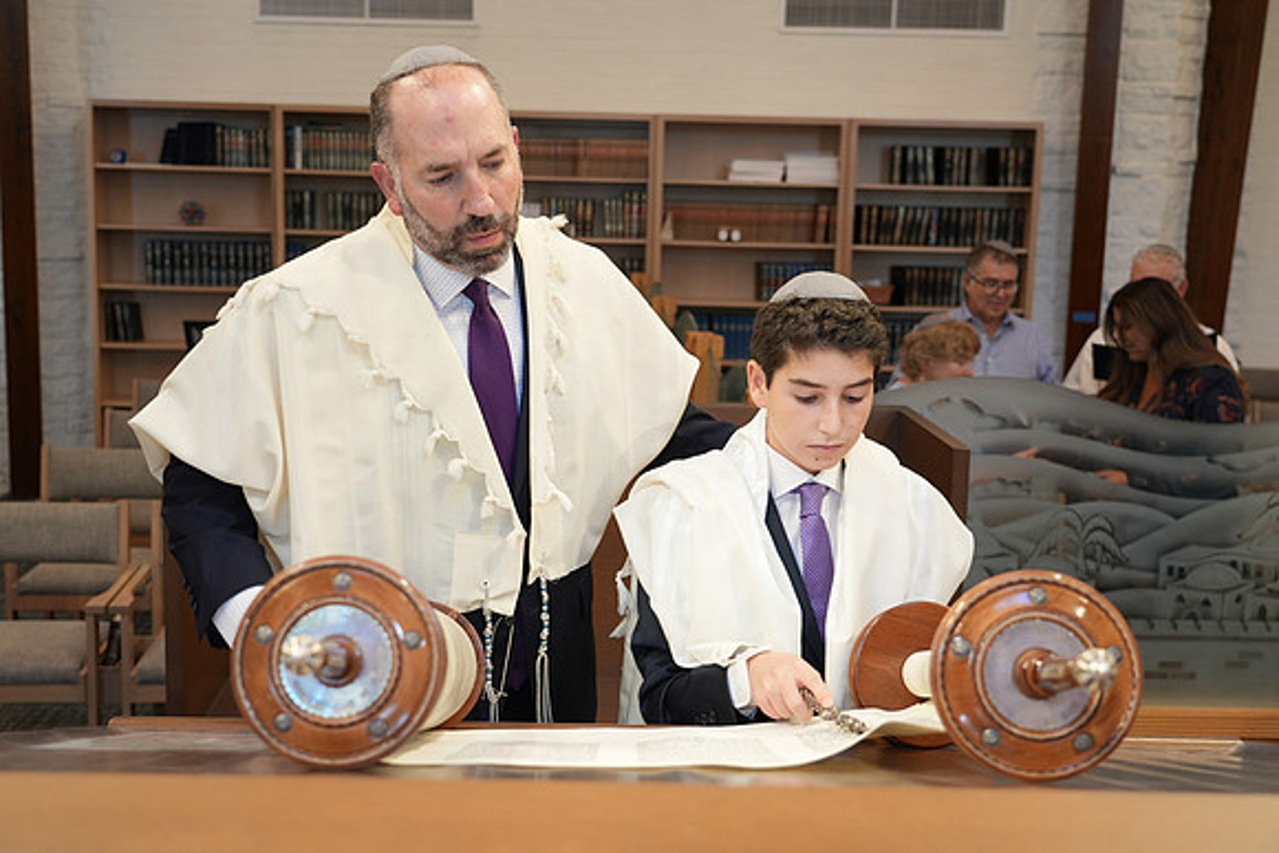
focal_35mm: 42
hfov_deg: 46.4
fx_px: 1492
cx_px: 640
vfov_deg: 31.9
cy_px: 426
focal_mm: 42
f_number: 4
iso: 640
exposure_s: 1/80
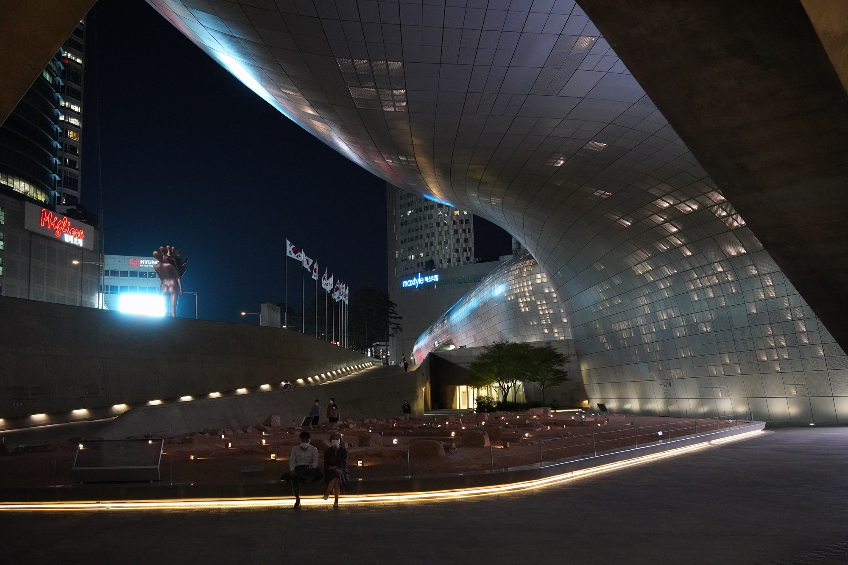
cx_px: 424
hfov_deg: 54.4
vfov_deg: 37.9
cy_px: 282
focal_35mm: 35
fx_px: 825
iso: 10000
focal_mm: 35
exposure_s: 1/80
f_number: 6.3
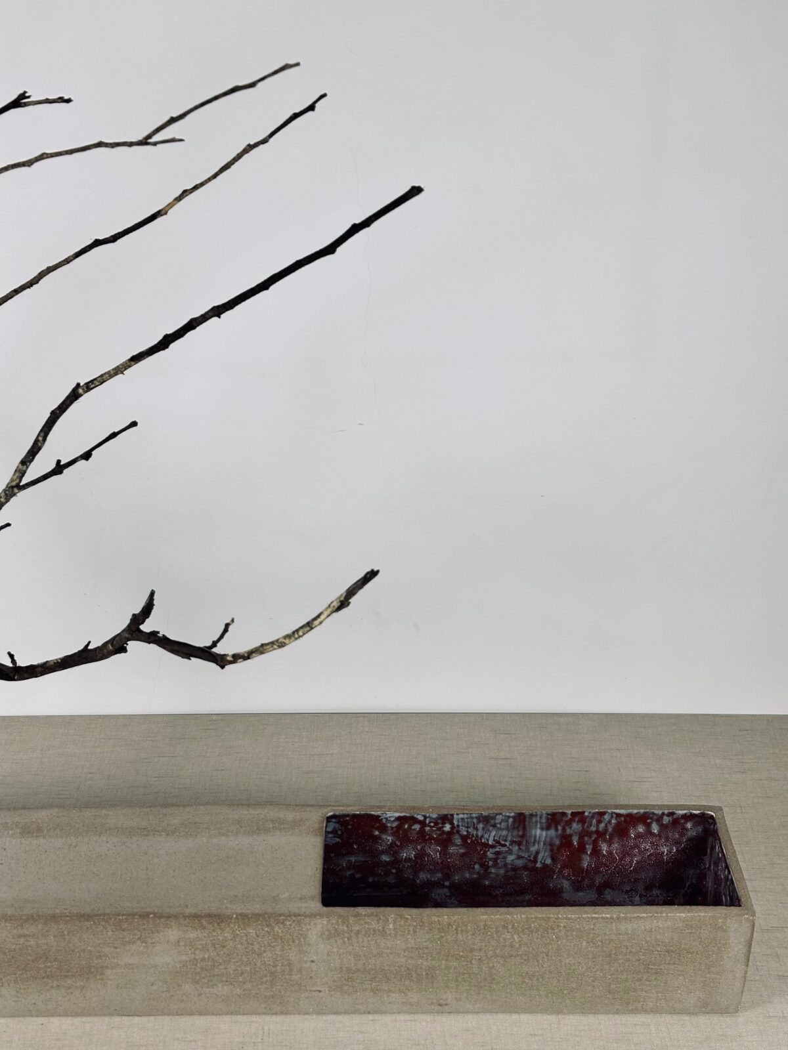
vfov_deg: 39.7
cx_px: 394
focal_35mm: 48
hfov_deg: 30.3
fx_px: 1457
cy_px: 525
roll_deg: +1.9
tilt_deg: -31.4
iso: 80
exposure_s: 1/153
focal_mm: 6.86
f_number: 1.78
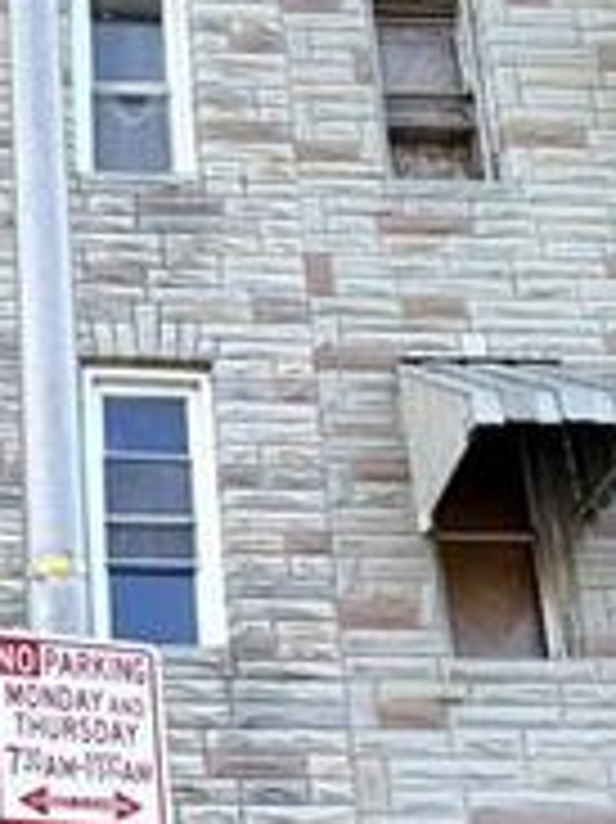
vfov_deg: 32.4
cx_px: 40
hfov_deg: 27.3
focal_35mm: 51
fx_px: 1211
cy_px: 934
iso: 50
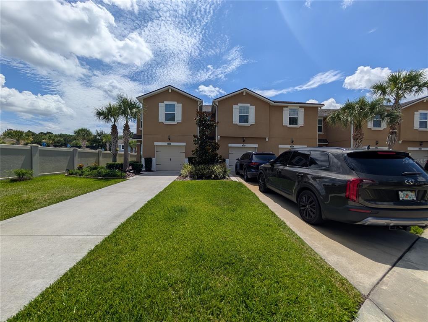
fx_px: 149
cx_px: 214
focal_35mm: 12
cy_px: 161
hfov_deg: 110.5
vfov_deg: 94.6
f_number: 1.7
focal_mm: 2.02
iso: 62
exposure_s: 1/7299
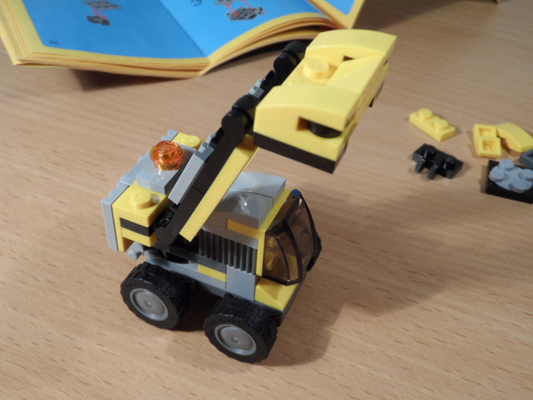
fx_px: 631
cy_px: 200
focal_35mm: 41
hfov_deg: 45.8
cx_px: 266
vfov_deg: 35.1
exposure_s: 1/30
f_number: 3.7
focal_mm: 6.8
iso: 200
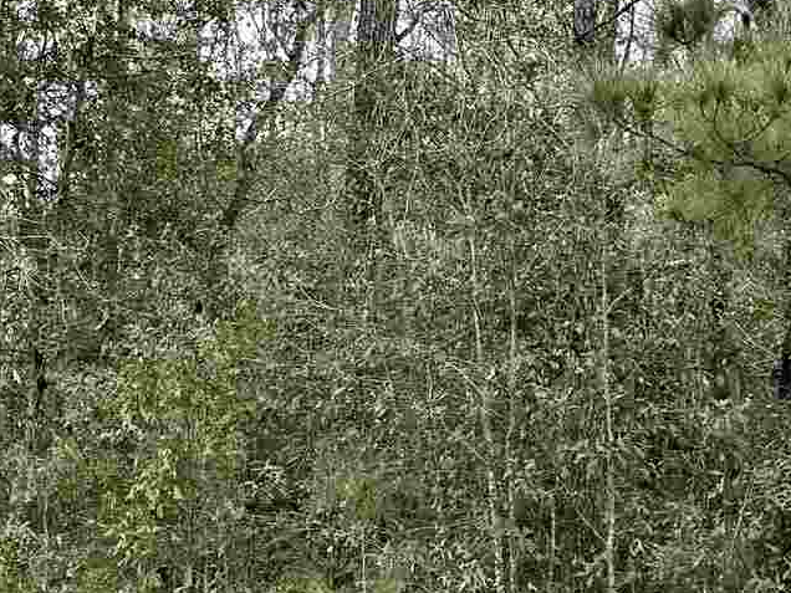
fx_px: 2651
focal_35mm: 116
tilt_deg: +8.2
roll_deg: +0.1
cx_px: 475
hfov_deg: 17.0
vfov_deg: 12.7
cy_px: 180
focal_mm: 6.76
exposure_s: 1/2053
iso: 80
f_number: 1.78
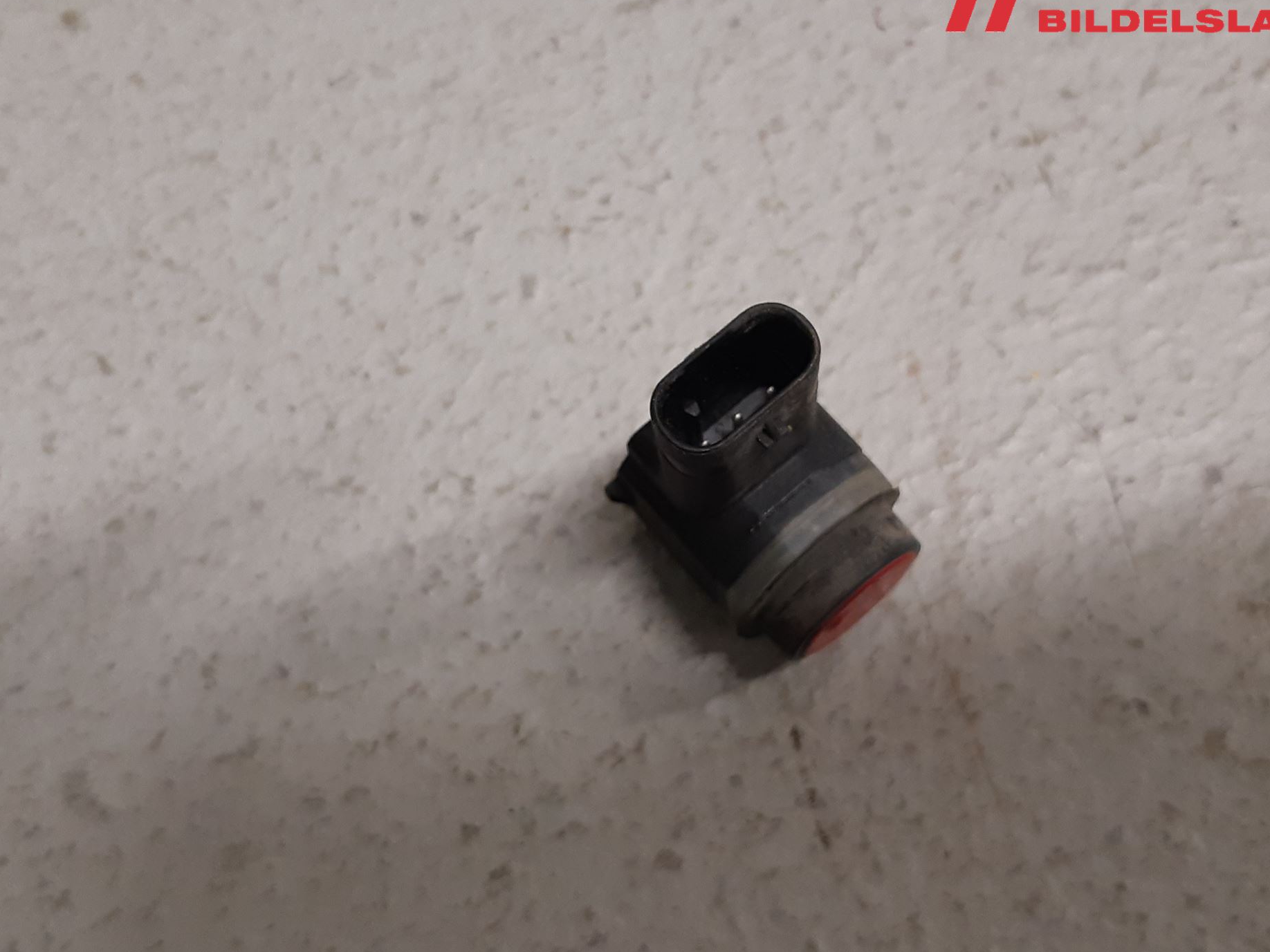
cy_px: 446
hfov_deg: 61.6
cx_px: 662
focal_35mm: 29
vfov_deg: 48.2
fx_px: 1064
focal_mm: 3.93
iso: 160
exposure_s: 1/50
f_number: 1.7
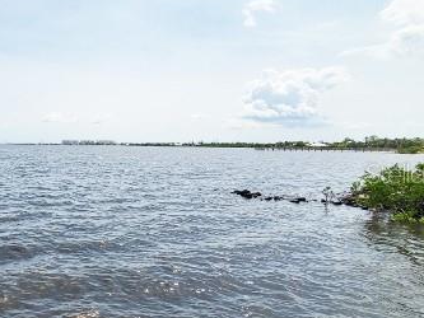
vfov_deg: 54.8
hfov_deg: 62.9
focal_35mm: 25
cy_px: 173
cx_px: 79
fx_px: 306
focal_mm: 1.8
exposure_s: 1/1737
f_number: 2.2
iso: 50
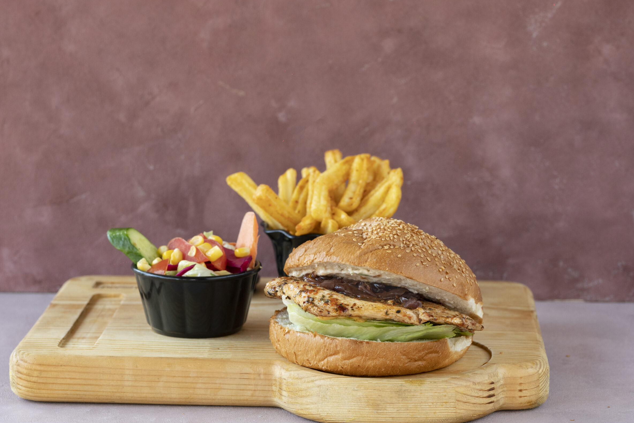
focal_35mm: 92
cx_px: 300
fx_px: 1621
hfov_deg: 22.1
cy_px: 222
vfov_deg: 14.9
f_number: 6.7
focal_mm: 85
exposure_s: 1/125
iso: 640
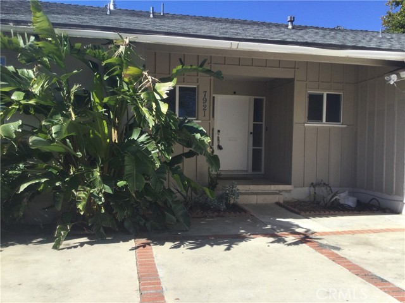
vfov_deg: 45.4
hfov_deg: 58.4
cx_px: 202
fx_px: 363
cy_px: 152
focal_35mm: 31
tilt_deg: +0.0
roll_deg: +0.1
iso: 25
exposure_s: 1/1072
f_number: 2.4
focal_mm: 3.3
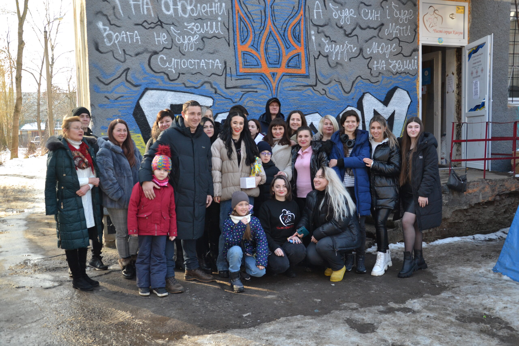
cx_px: 260
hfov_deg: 57.2
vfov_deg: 40.0
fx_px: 476
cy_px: 173
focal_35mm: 33
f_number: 3.8
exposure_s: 1/500
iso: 500
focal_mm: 22
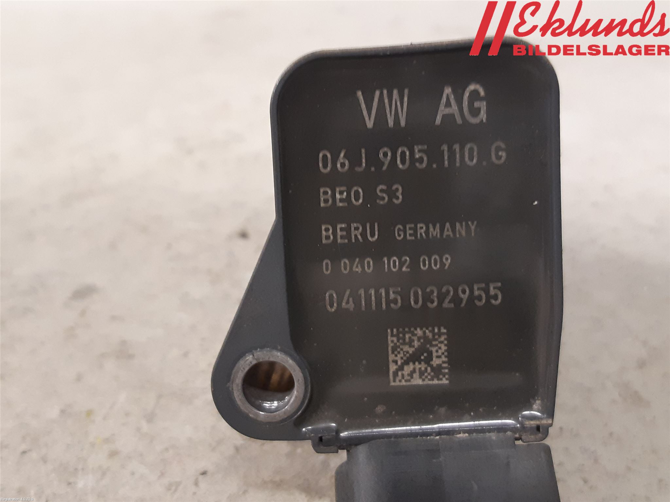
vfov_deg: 53.1
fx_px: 503
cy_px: 251
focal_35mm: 26
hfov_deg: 67.3
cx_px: 335
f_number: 1.7
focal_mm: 3.93
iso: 200
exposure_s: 1/25
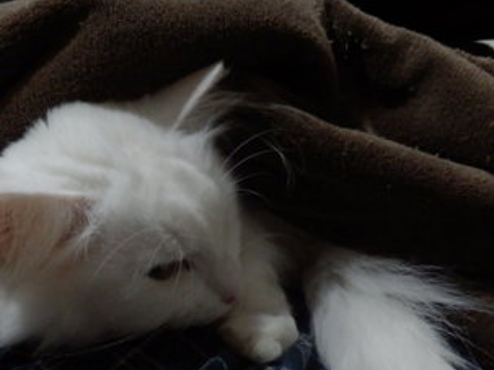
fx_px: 471
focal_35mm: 33
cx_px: 248
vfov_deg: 42.6
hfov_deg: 55.4
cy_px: 233
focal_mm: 4.5
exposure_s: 1/30
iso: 1250
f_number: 3
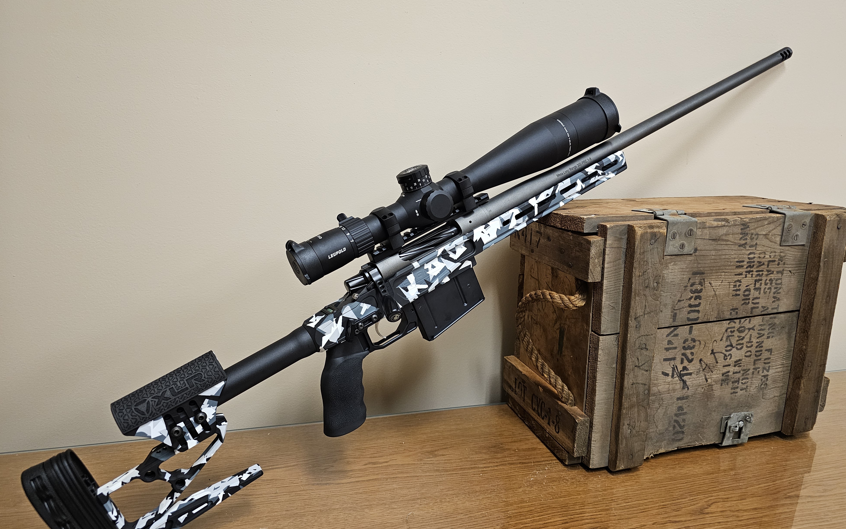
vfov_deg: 49.3
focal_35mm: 25
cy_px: 275
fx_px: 576
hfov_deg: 72.5
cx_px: 429
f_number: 1.7
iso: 640
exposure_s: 1/60
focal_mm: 6.3
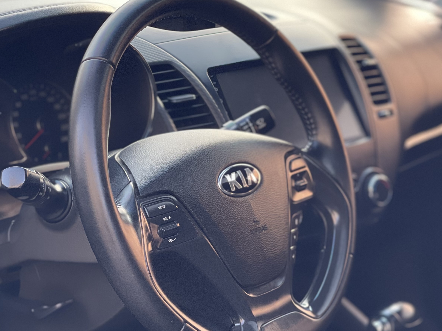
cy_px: 176
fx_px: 1392
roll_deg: -0.4
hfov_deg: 18.0
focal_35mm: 109
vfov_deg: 13.6
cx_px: 134
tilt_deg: -12.6
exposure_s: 1/121
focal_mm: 7.5
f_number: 2.2
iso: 160
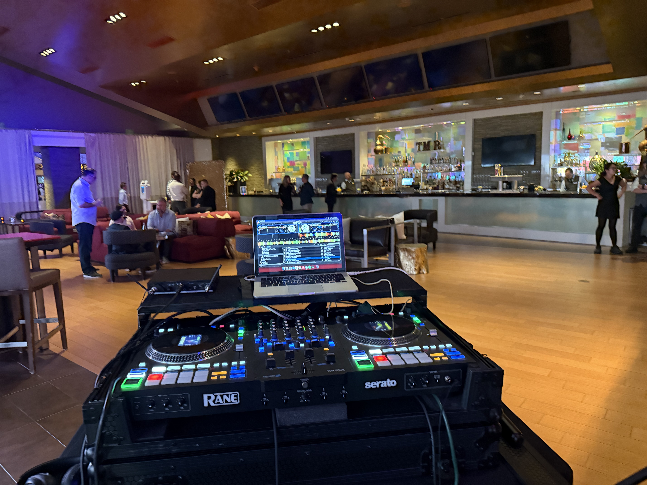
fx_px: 449
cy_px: 242
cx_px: 324
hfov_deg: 71.6
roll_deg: +2.5
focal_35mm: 24
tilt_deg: -4.2
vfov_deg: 56.8
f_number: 1.78
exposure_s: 1/35
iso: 1000
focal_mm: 6.76
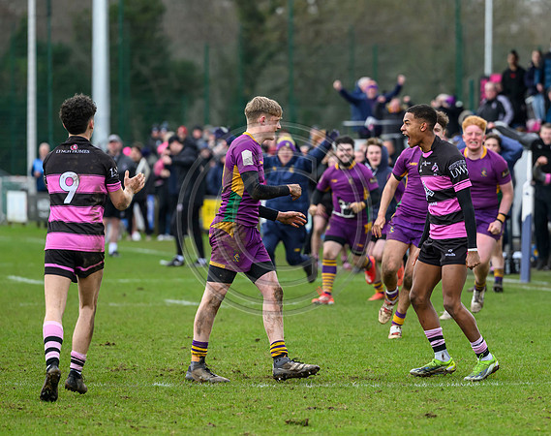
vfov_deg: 4.8
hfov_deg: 6.0
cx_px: 401
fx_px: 5252
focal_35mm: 323
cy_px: 246
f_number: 3.5
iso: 1000
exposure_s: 1/2000
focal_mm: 200
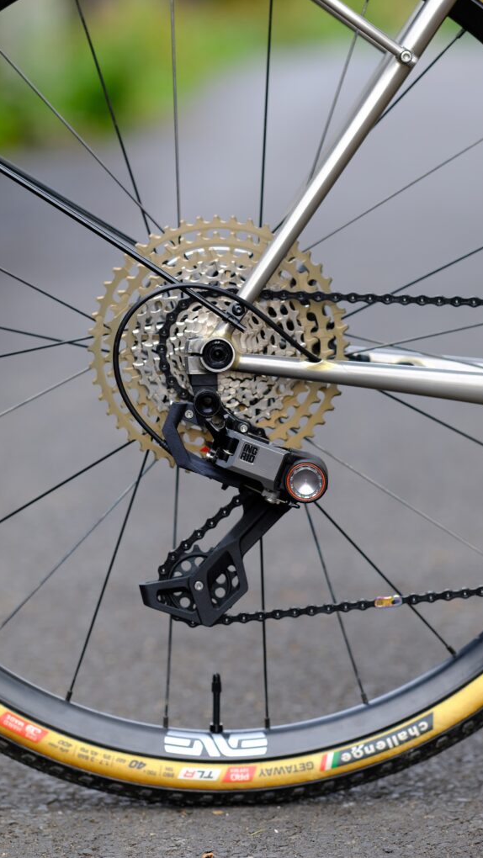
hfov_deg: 8.5
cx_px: 204
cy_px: 429
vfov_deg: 15.1
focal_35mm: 142
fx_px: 3232
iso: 320
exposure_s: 1/850
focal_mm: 90
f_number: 2.5
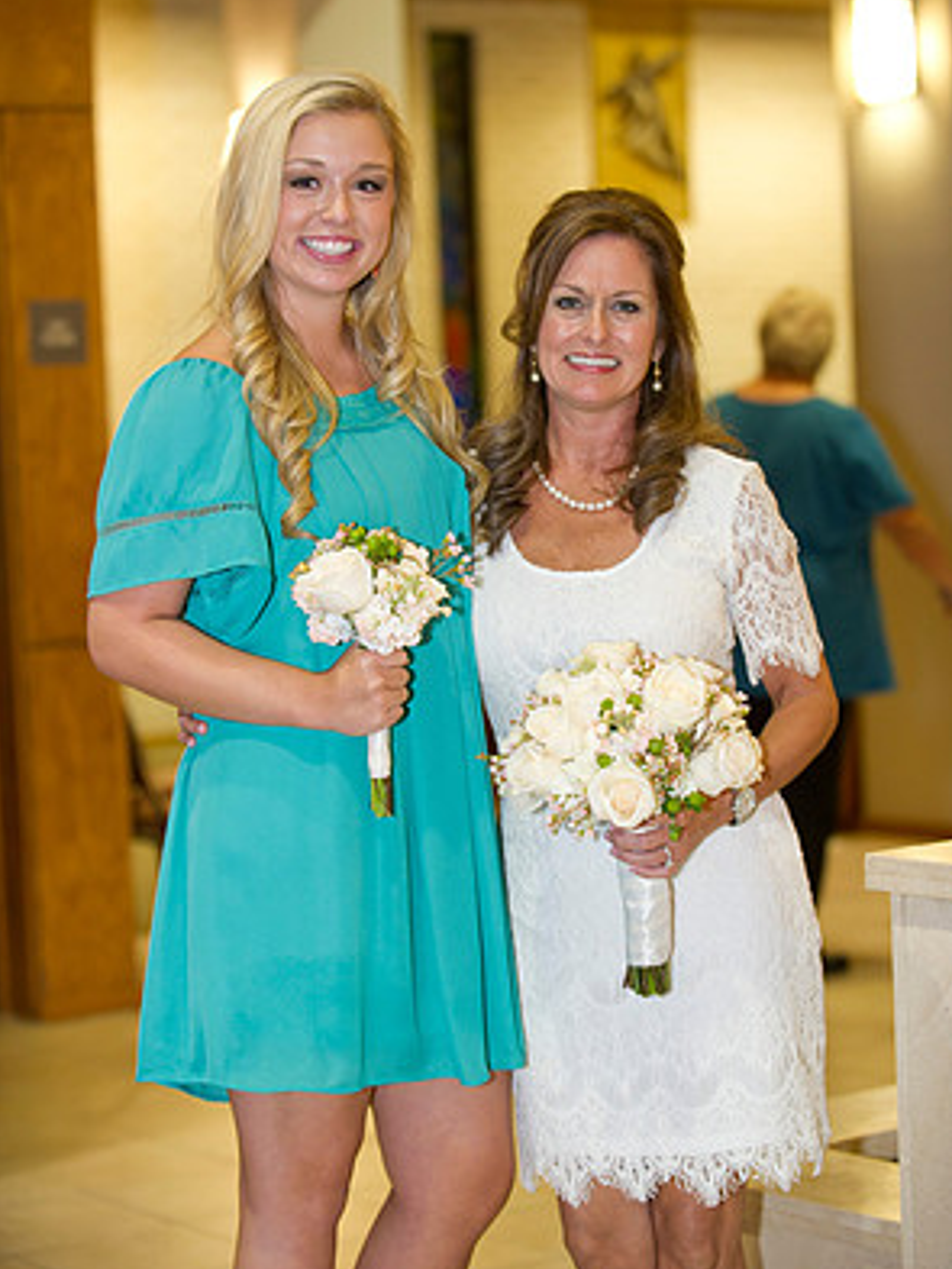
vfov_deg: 22.2
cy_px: 597
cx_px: 476
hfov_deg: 16.8
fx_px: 3225
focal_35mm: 88
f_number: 2.8
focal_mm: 80
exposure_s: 1/80
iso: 1600
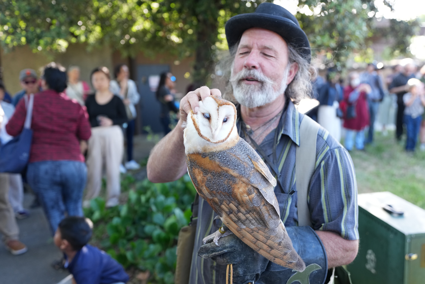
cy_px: 142
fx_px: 390
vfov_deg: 40.0
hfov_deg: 57.2
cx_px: 212
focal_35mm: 33
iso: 800
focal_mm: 33
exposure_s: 1/500
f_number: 2.8
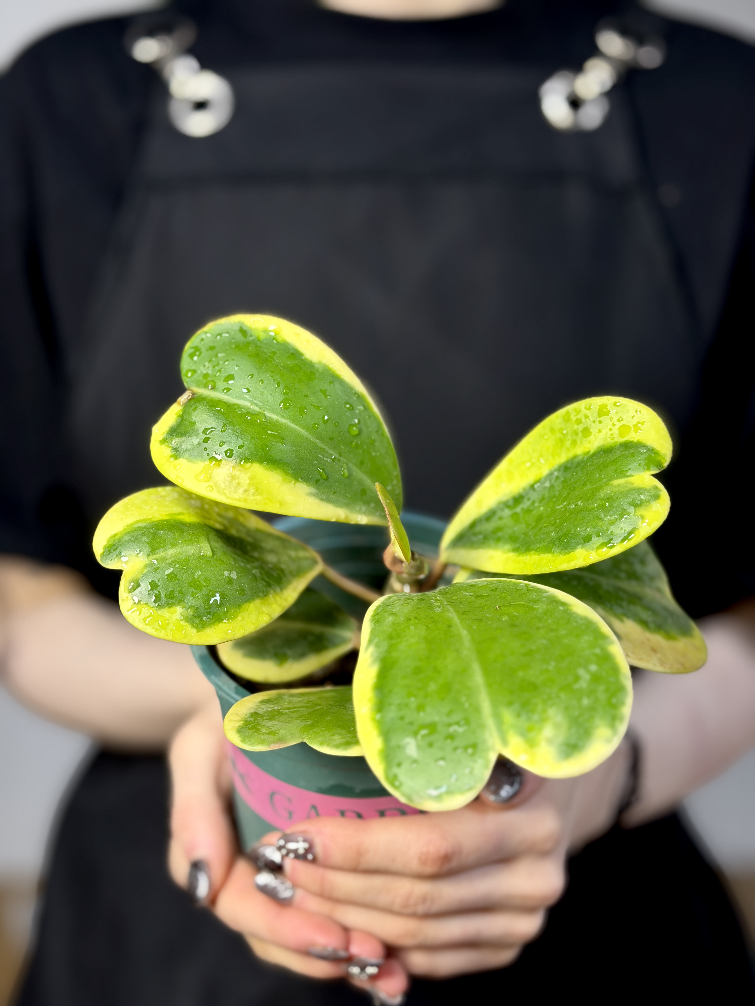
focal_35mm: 48
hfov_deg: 30.3
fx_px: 1396
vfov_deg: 39.7
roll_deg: -0.7
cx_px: 378
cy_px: 503
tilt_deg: -14.5
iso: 100
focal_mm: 6.76
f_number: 1.78
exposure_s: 1/121
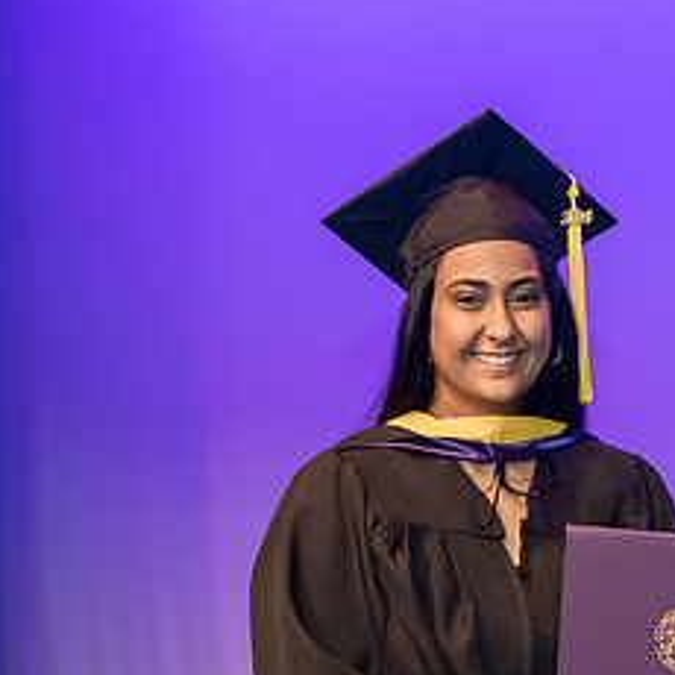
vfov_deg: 10.4
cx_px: 652
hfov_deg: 10.4
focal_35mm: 167
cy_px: 550
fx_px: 3684
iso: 3200
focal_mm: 78
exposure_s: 1/200
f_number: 4
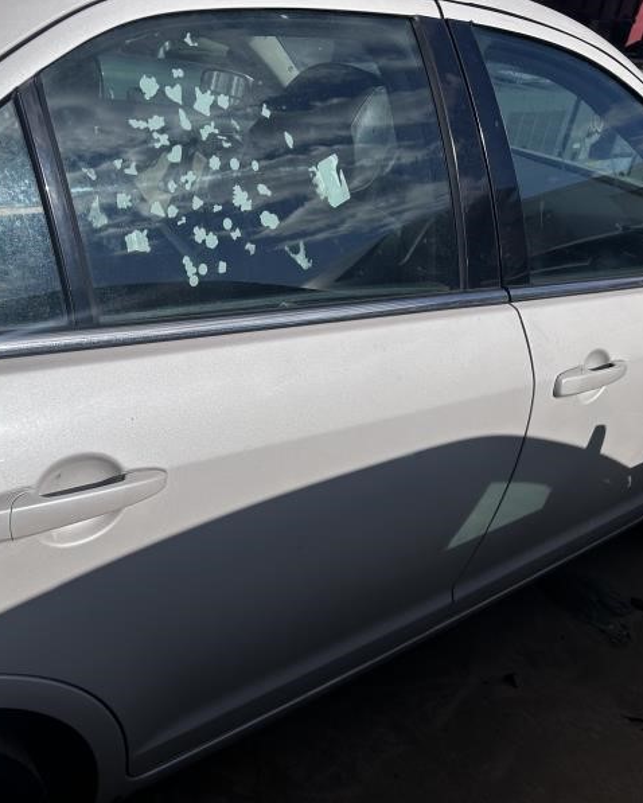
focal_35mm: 34
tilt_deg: -28.1
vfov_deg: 52.8
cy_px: 401
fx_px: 808
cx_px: 179
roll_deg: -5.8
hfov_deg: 42.3
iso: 40
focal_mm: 5.7
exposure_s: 1/16393
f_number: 1.5
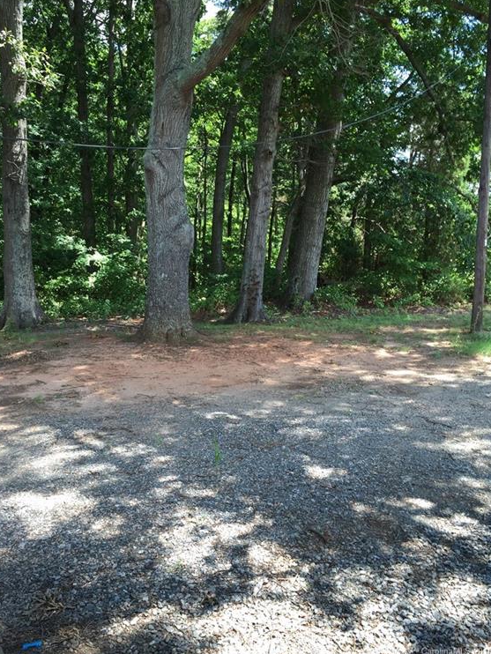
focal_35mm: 30
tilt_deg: -7.5
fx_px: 567
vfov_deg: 59.9
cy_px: 319
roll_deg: +1.0
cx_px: 243
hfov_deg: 46.8
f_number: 2.2
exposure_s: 1/154
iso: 32
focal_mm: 4.15
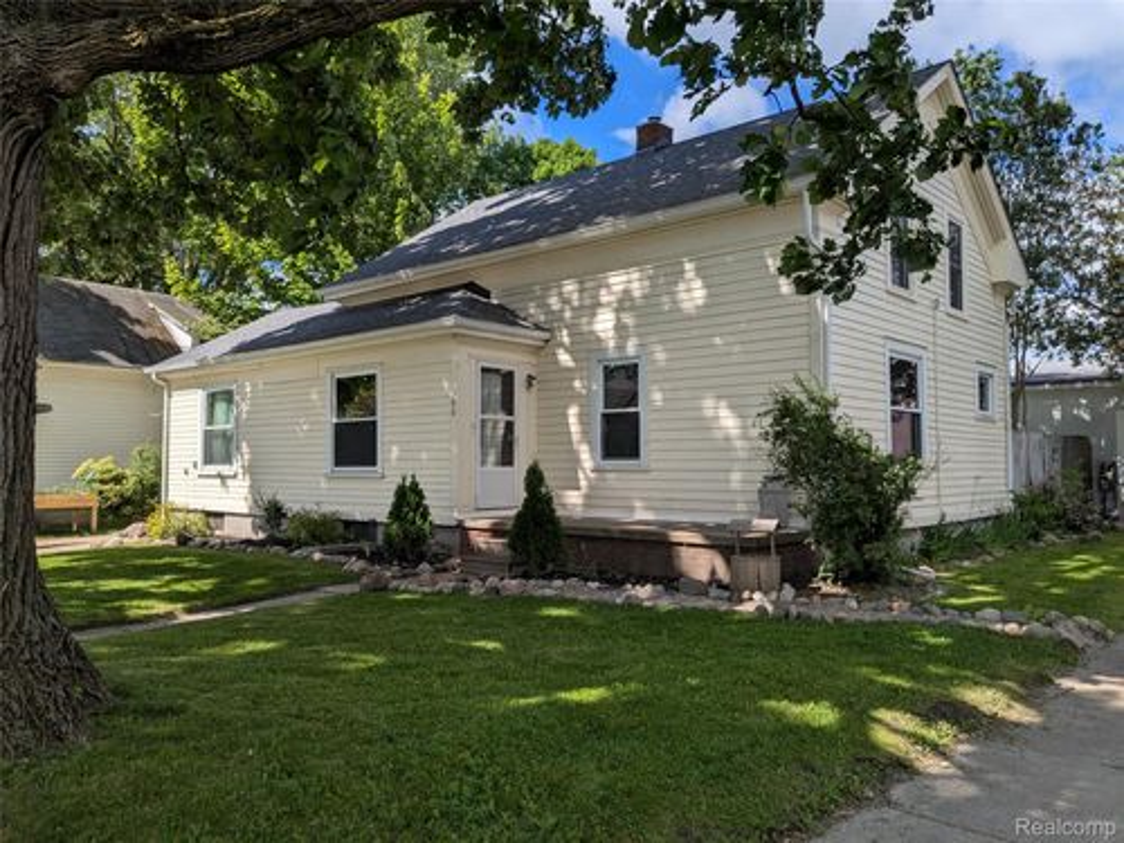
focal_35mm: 27
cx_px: 562
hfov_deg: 65.3
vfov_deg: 51.4
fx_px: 877
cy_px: 422
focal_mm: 4.38
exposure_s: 1/2924
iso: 54
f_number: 1.73
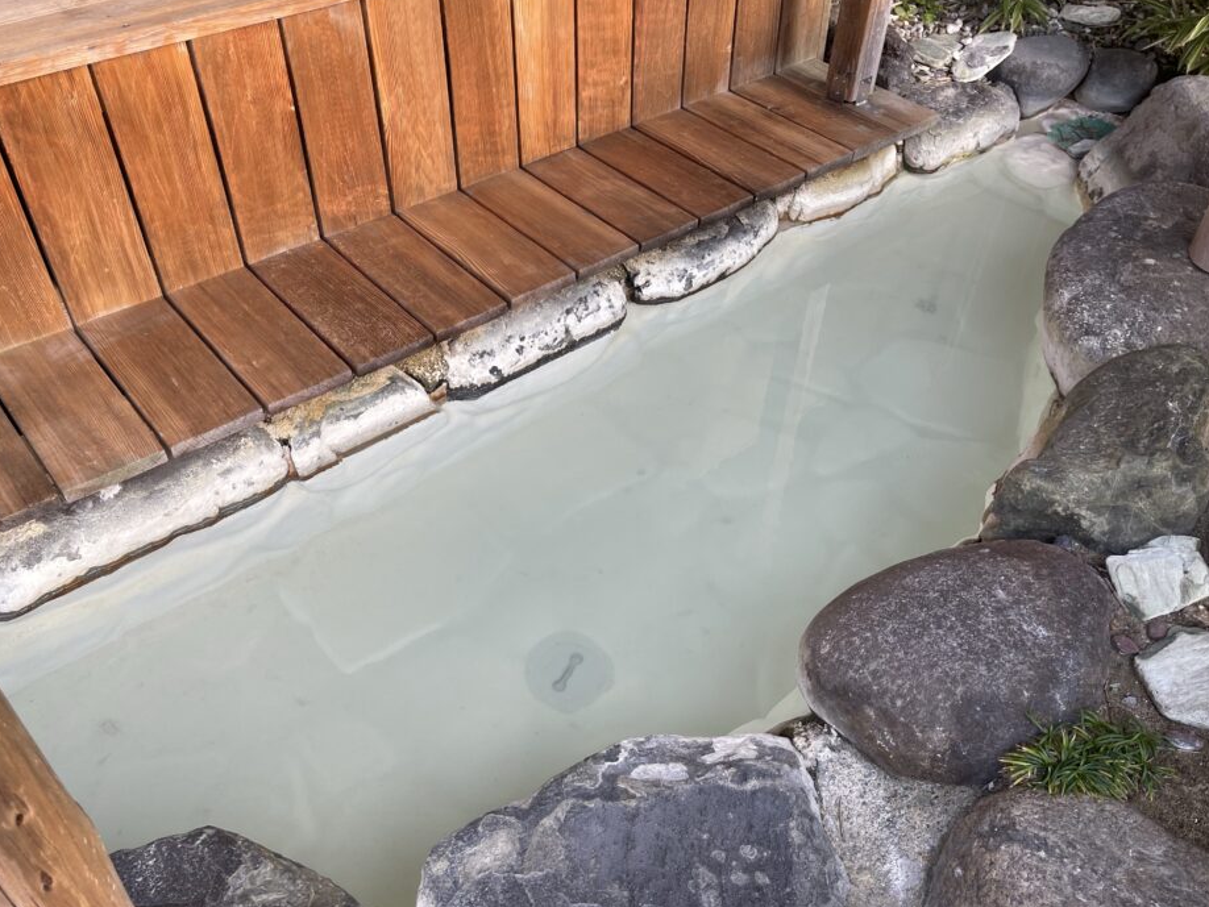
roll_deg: +0.5
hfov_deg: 61.6
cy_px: 469
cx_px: 562
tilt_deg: -44.3
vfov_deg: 48.2
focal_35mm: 29
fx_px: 1013
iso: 32
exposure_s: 1/121
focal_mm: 5.1
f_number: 1.6
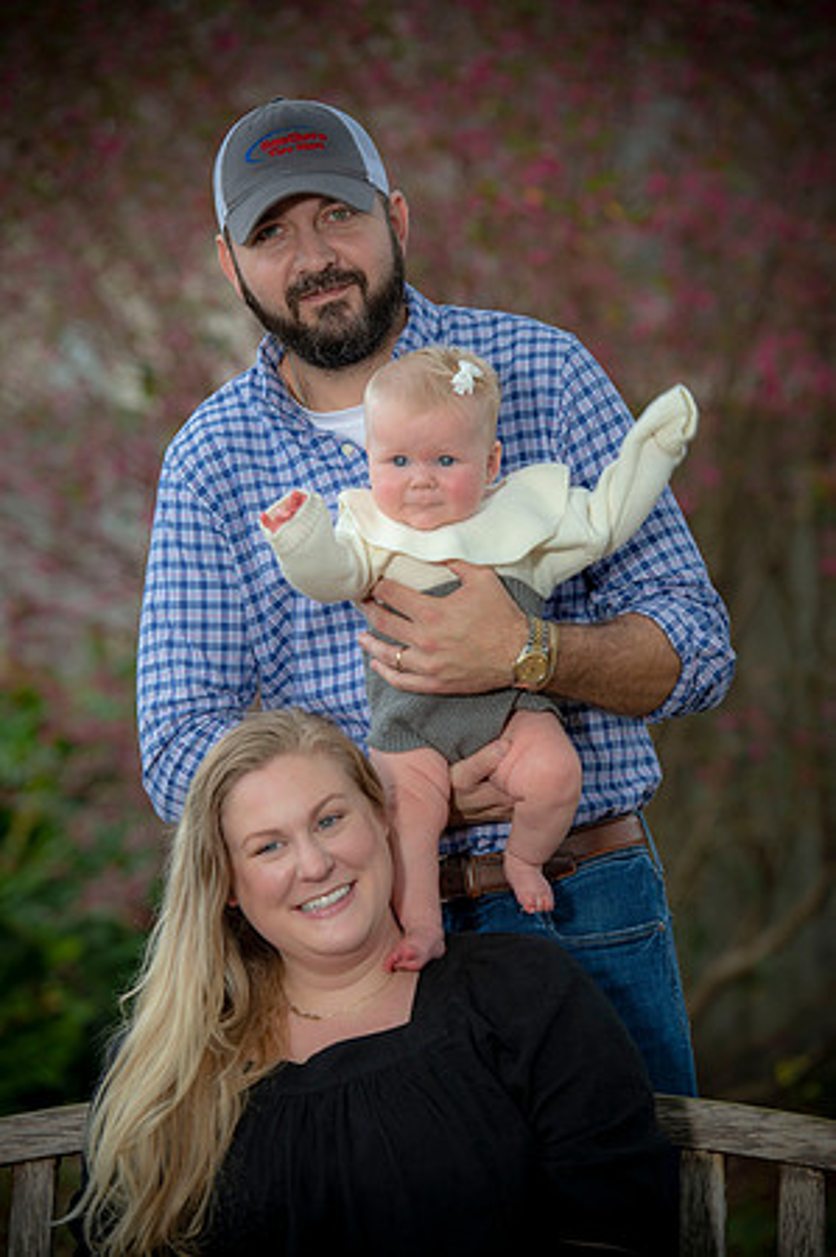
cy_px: 628
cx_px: 418
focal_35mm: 140
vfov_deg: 14.7
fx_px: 4888
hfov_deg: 9.8
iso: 160
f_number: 4
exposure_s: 1/200
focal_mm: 140
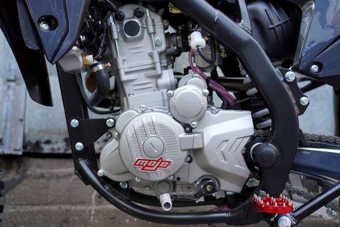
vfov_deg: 33.4
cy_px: 114
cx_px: 170
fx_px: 378
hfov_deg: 48.4
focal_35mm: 40
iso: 400
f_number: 4
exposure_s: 1/160
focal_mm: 40
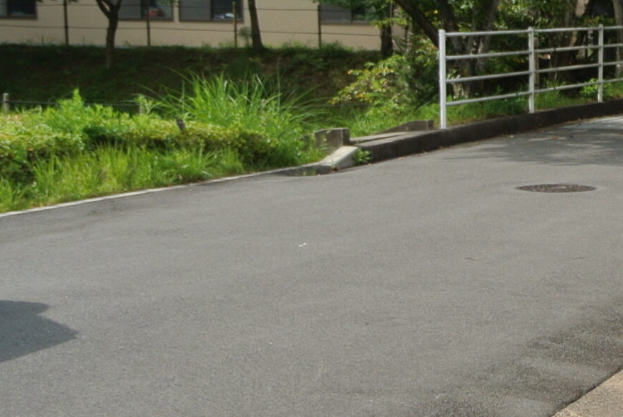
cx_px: 866
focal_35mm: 102
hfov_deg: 18.3
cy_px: 289
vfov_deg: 13.4
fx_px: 1768
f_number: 5.6
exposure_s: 1/400
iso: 100
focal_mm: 13
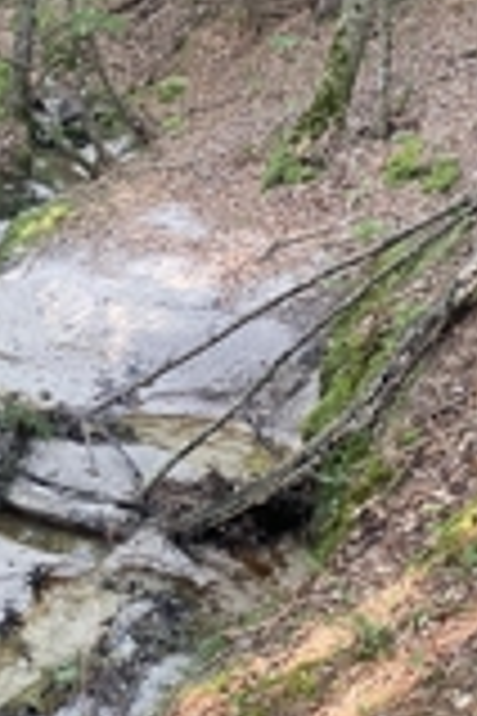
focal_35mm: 68
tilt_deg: -17.5
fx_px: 1351
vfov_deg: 29.7
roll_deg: +0.3
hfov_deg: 19.8
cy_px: 351
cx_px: 81
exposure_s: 1/60
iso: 250
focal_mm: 4.25
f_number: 1.8
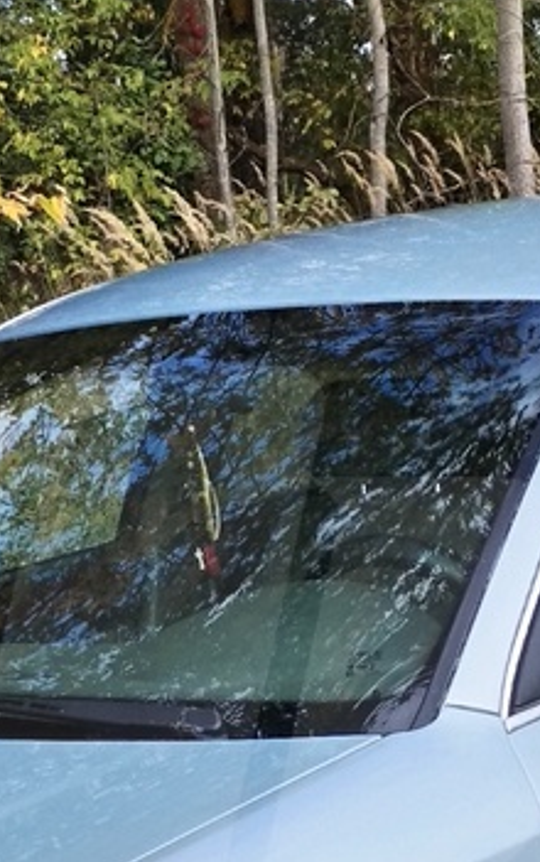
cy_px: 636
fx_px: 3290
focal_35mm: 140
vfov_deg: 14.9
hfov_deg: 9.4
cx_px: 398
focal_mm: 4.75
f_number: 1.8
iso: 100
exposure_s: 1/612
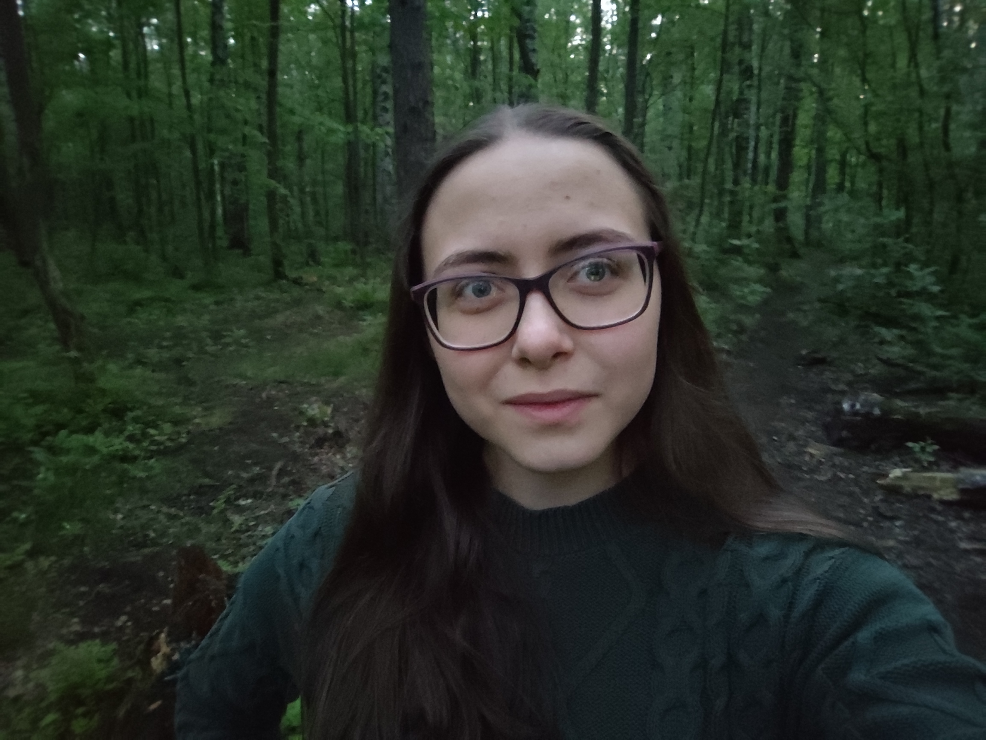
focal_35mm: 24
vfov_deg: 56.8
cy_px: 370
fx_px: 684
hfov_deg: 71.6
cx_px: 493
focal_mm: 3.27
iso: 3200
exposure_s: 1/10
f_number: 2.45
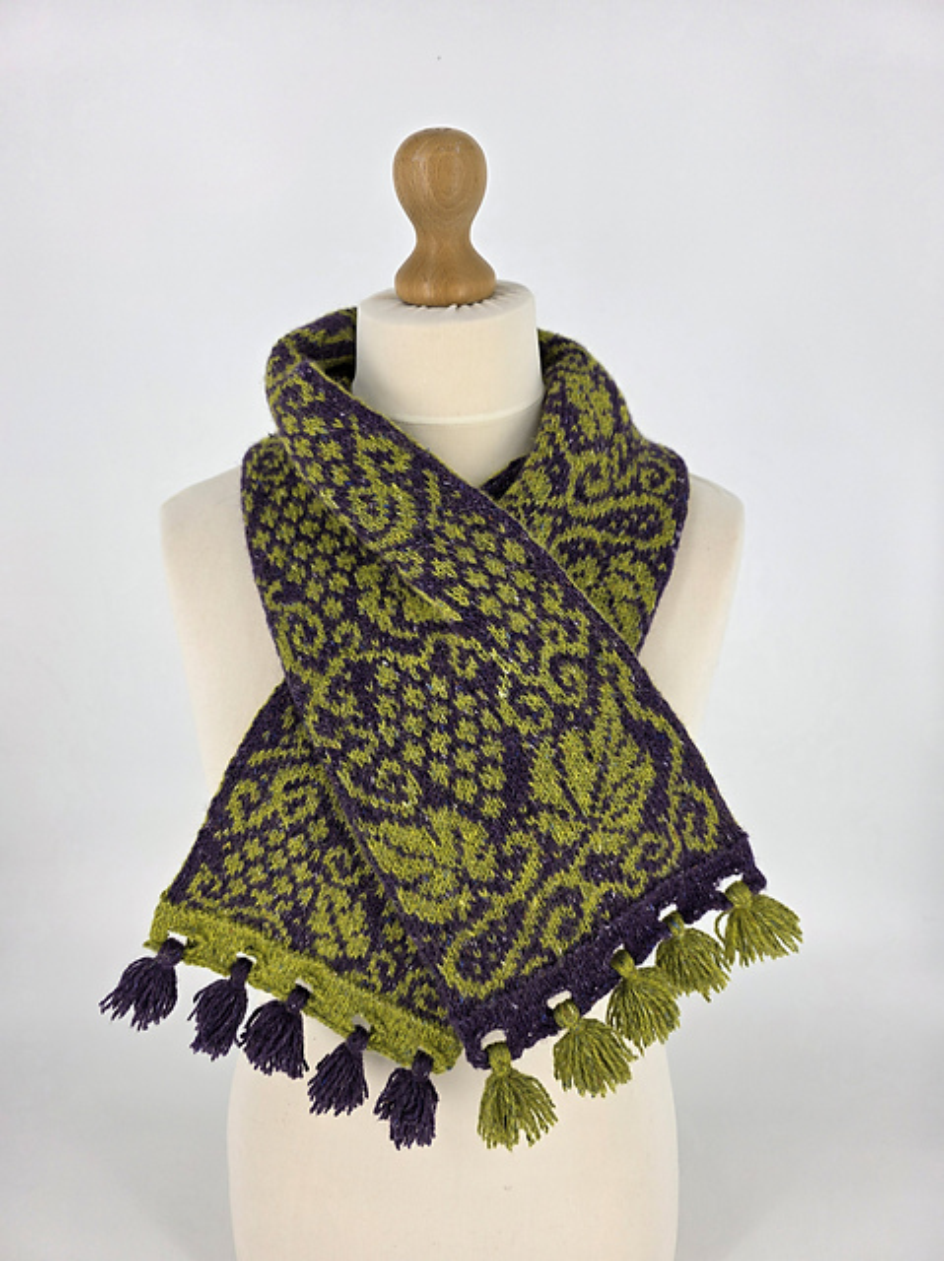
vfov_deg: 74.0
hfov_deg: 58.8
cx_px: 472
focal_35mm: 23
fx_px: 837
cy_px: 630
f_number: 1.7
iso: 32
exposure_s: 1/180
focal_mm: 6.3
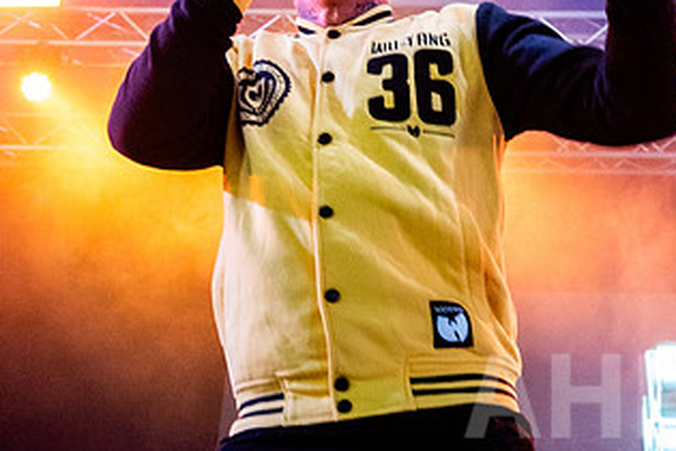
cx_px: 432
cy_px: 212
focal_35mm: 65
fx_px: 1220
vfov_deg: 20.9
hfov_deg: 30.8
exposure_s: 1/160
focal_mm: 24
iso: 4000
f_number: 3.5
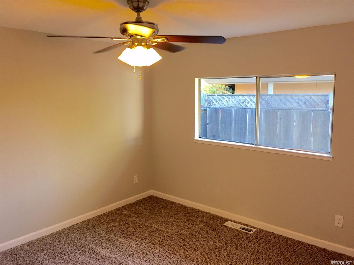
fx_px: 296
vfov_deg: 48.2
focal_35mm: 29
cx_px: 177
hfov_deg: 61.7
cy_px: 132
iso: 32
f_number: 2.2
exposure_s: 1/15
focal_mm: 4.15
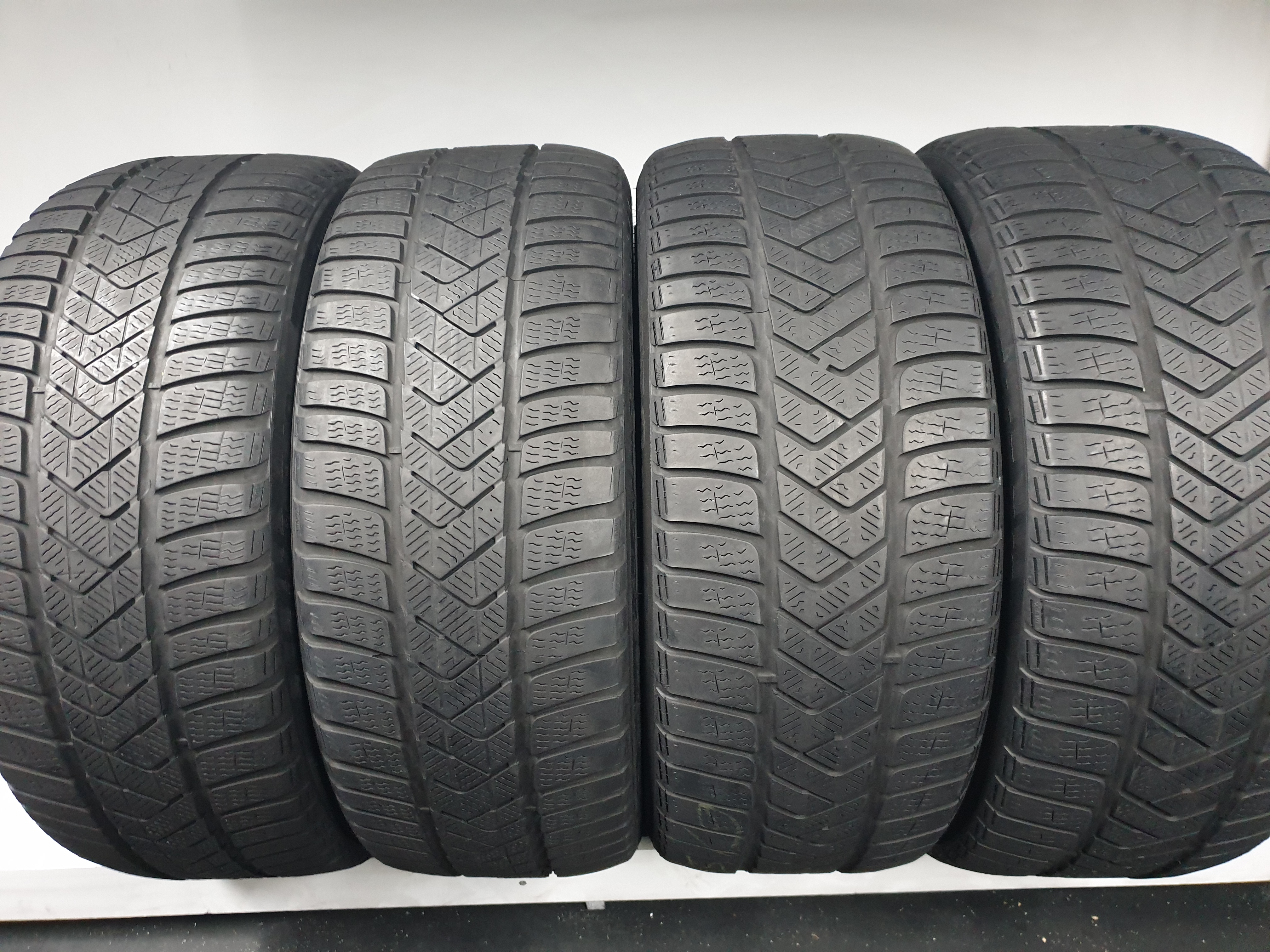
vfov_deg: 53.1
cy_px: 476
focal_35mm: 26
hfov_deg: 67.3
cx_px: 635
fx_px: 954
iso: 320
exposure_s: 1/17
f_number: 1.5
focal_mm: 4.3
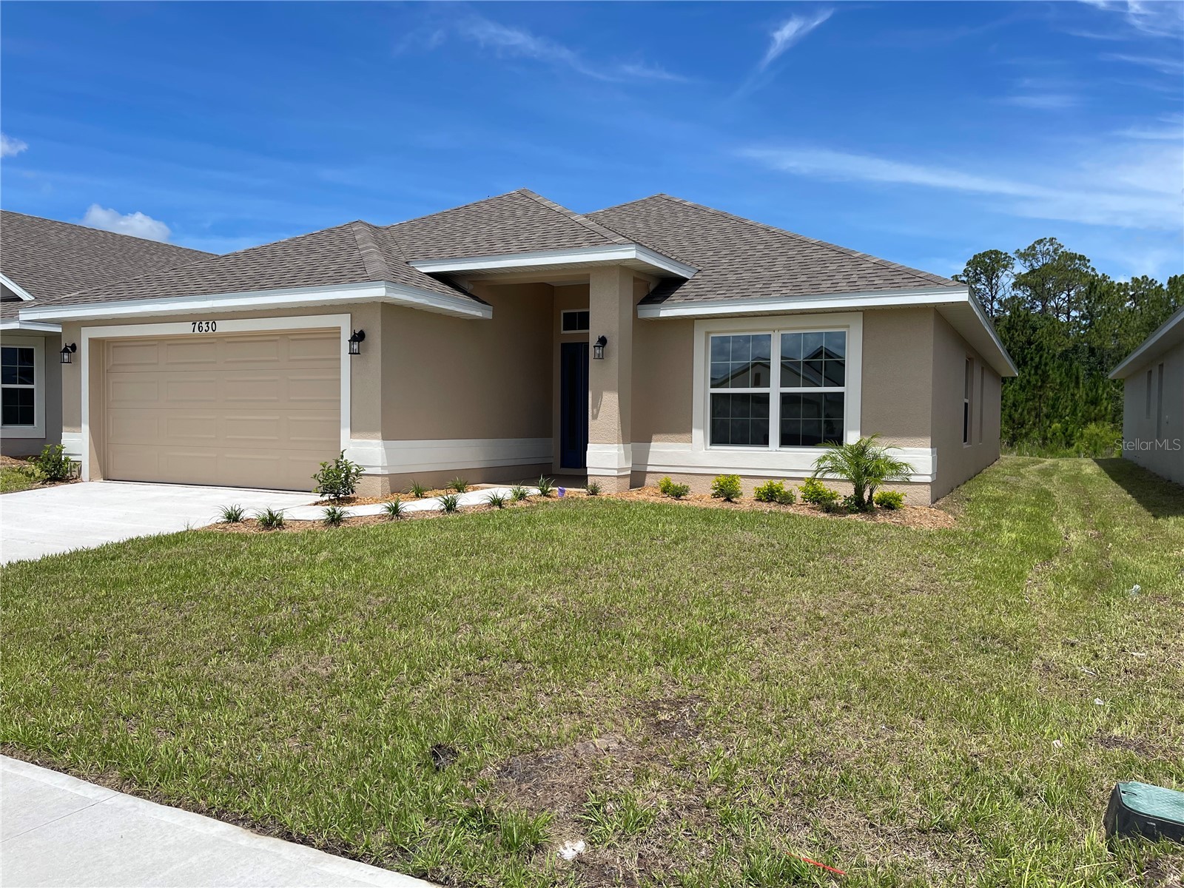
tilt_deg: -2.2
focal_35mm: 25
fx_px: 855
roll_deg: -0.9
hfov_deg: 69.4
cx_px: 592
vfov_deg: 54.9
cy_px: 444
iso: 32
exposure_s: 1/4717
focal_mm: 5.1
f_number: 1.6
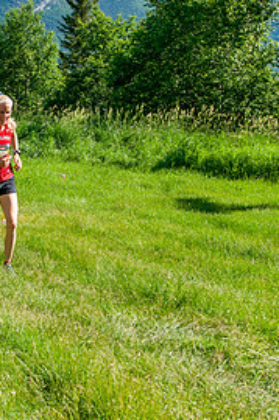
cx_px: 52
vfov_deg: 24.0
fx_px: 992
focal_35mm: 85
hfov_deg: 15.9
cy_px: 207
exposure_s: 1/400
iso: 200
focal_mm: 34
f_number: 8
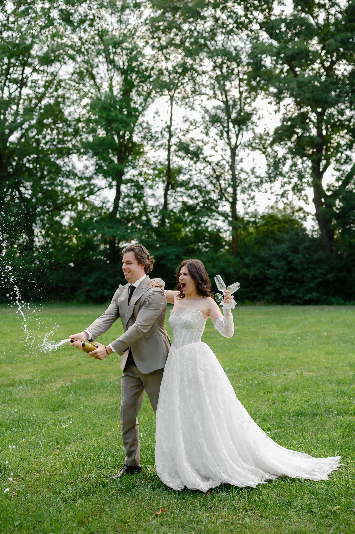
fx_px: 741
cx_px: 178
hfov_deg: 27.0
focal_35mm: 50
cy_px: 267
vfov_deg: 39.6
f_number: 2.8
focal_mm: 50
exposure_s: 1/500
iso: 200
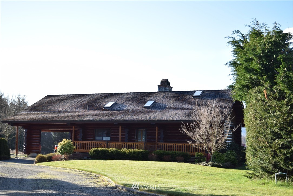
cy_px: 98
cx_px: 146
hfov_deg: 38.9
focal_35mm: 51
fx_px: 415
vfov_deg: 26.5
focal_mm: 34
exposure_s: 1/200
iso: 100
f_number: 4.5
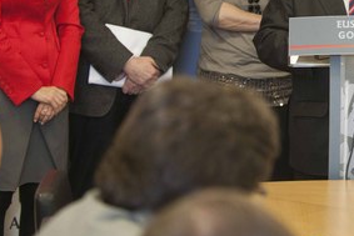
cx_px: 399
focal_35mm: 173
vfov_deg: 7.9
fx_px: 1702
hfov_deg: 11.7
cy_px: -6
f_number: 3.2
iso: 1250
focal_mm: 70
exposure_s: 1/125
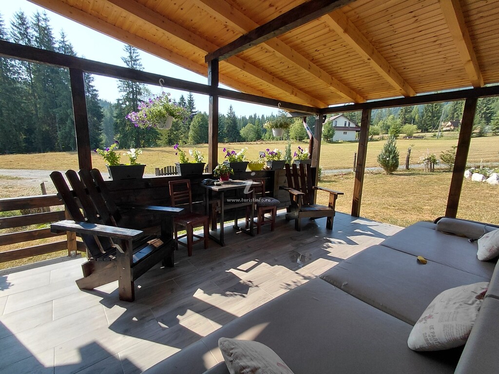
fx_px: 231
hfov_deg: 94.5
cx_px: 250
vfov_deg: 78.1
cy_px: 187
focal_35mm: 16
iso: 40
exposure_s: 1/661
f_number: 2.2
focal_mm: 1.64
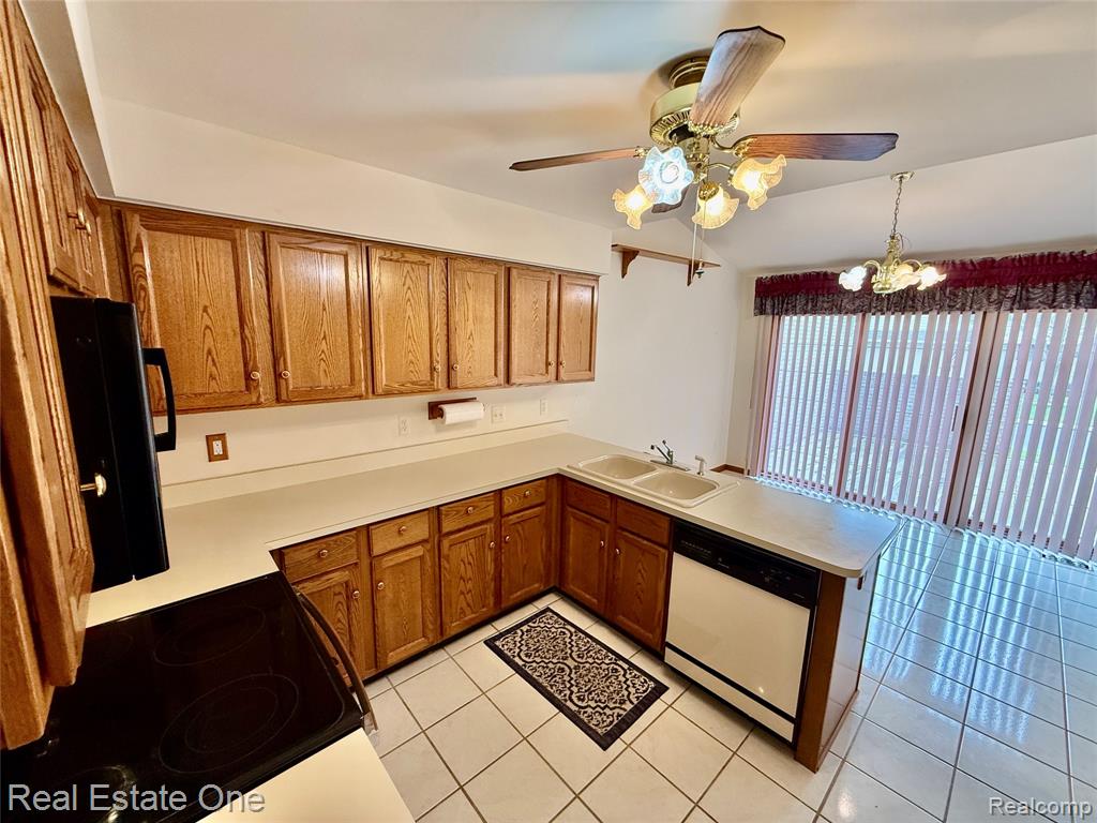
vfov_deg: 85.7
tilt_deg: -9.9
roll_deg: -1.2
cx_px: 548
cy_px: 412
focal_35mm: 14
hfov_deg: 102.1
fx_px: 444
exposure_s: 1/60
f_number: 2.2
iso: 250
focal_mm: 2.22
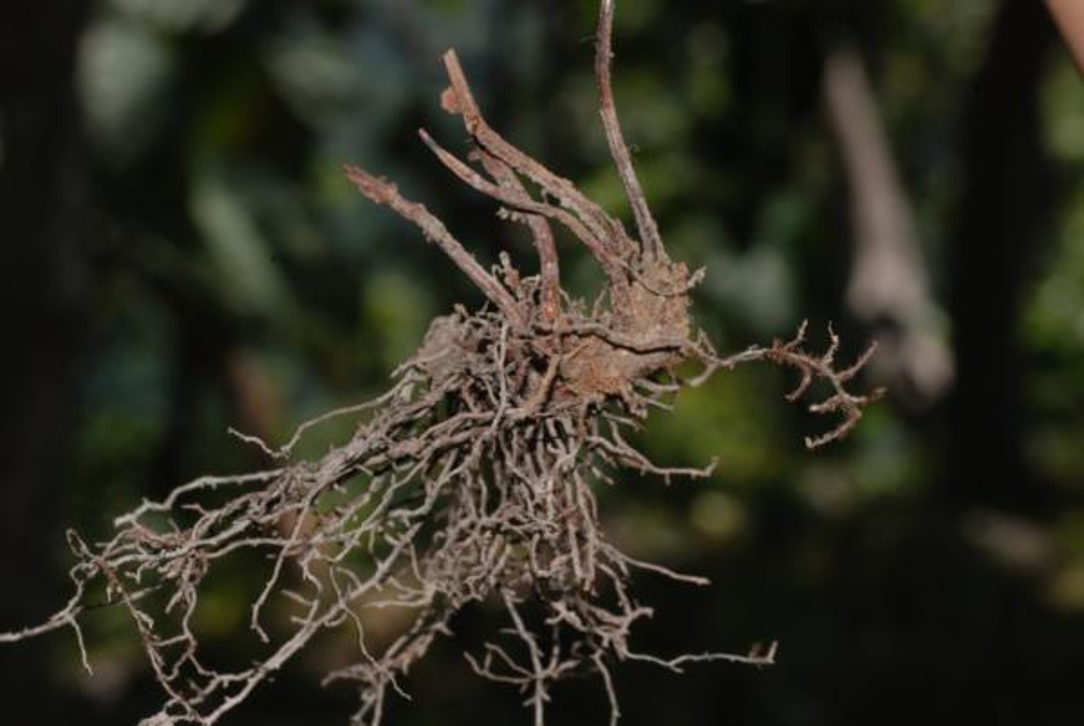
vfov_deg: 13.1
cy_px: 363
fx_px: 3166
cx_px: 542
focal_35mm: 105
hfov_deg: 19.4
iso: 200
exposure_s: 1/60
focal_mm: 70
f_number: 22
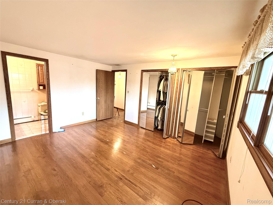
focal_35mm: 14
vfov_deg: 85.7
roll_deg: -3.7
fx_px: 110
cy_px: 102
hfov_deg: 102.1
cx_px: 136
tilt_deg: -9.5
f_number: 2.2
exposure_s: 1/60
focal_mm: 2.22
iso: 400
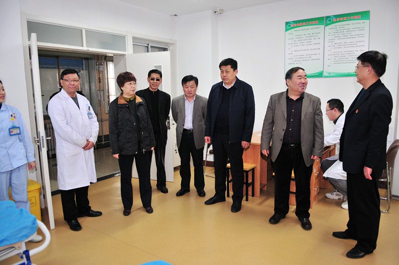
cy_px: 132
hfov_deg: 70.5
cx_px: 200
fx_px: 282
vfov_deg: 50.3
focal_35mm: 26
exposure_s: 1/60
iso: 400
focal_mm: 17
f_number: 2.8
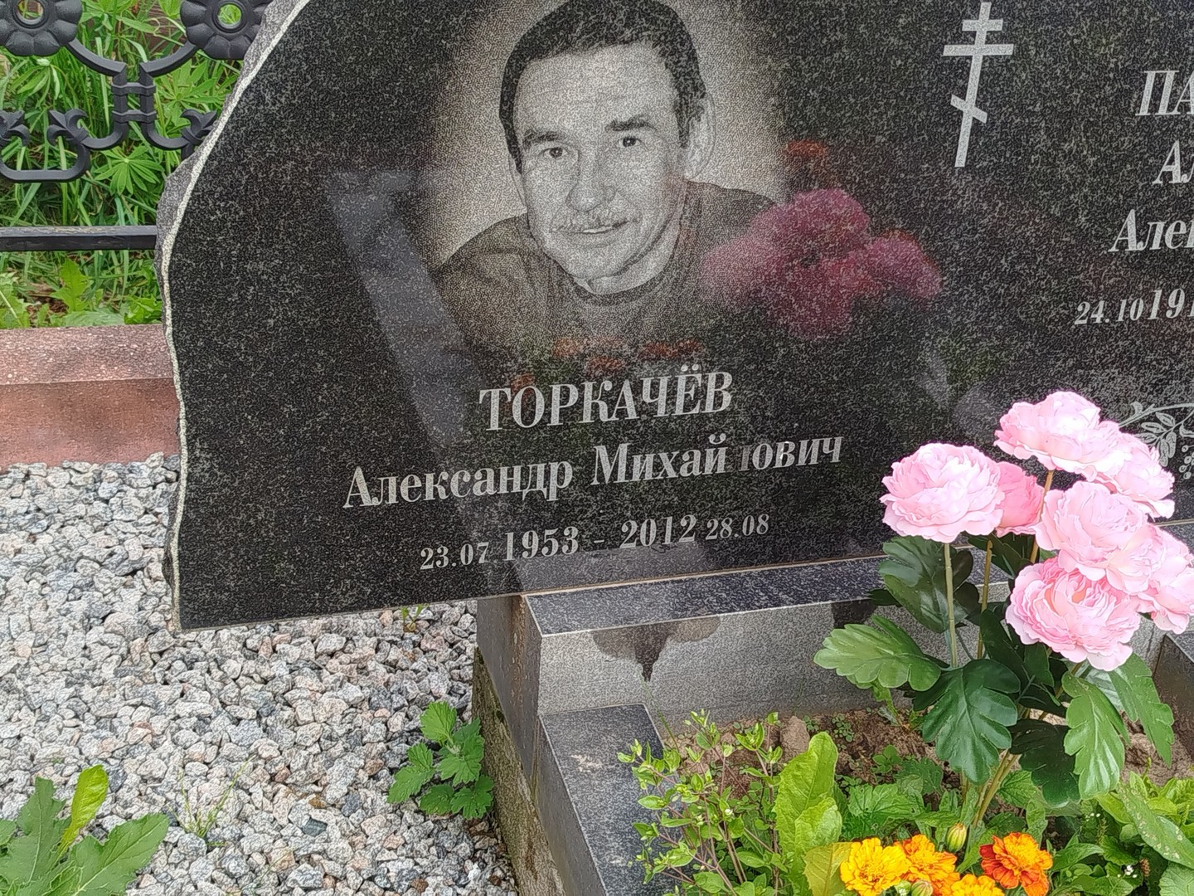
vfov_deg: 30.3
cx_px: 597
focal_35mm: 48
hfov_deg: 39.7
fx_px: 1656
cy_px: 448
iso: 50
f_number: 1.7
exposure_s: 1/413
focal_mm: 5.31
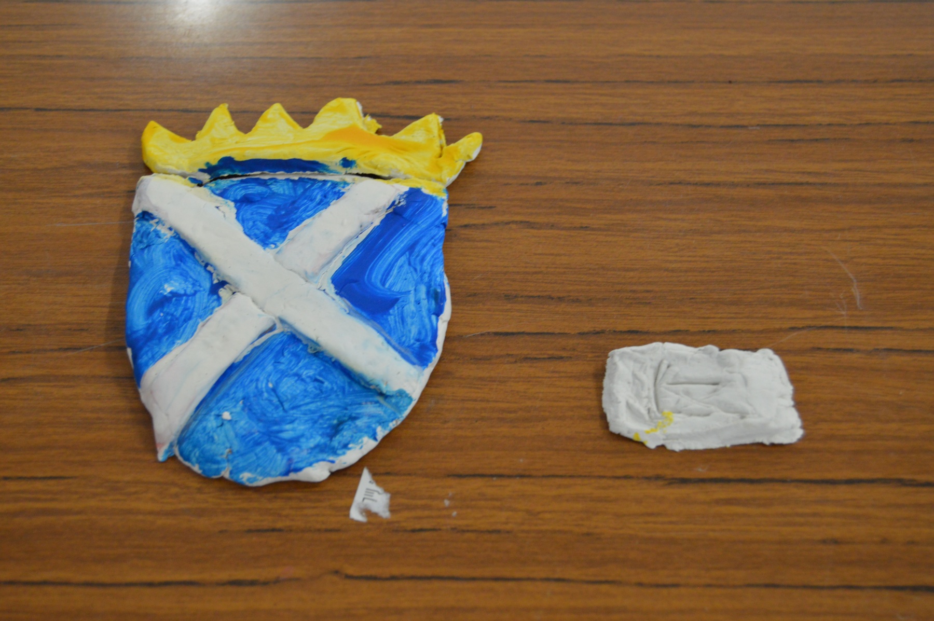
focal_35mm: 72
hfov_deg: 28.1
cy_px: 310
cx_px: 467
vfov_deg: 18.9
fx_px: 1866
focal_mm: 48
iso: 1000
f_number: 5.3
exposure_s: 1/60
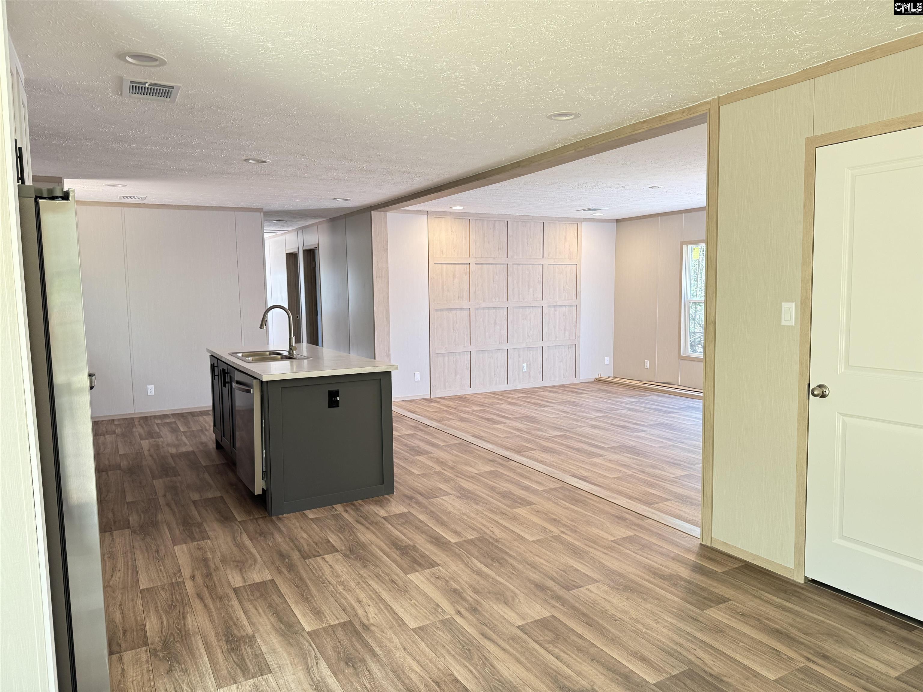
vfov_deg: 56.8
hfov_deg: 71.6
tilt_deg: -6.0
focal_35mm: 24
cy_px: 346
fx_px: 640
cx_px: 462
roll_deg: +1.2
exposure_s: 1/60
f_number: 1.78
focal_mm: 6.76
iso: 250
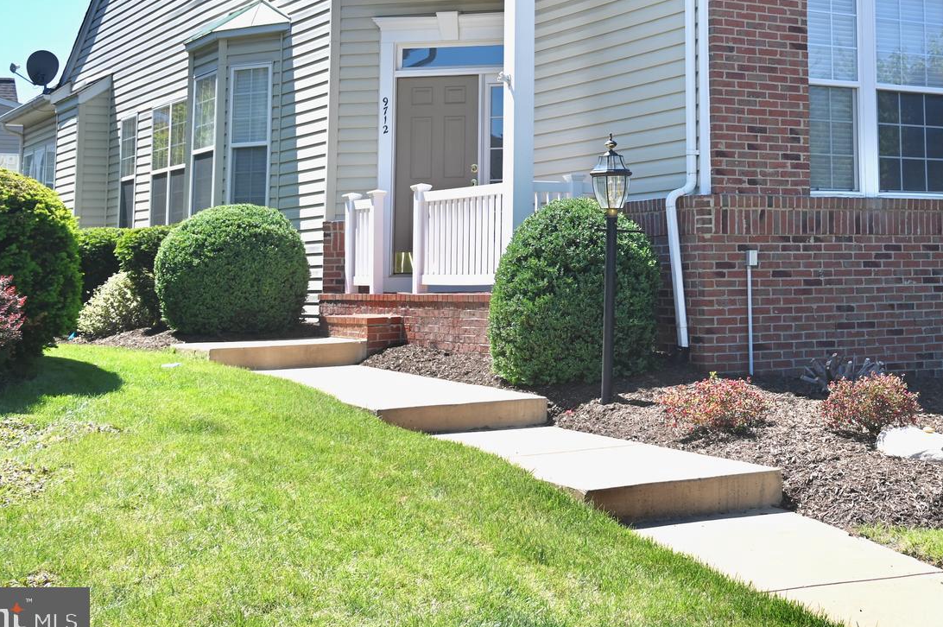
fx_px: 1570
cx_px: 783
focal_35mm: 60
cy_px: 61
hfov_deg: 32.3
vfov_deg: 22.0
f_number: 7.1
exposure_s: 1/200
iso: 125
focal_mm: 32
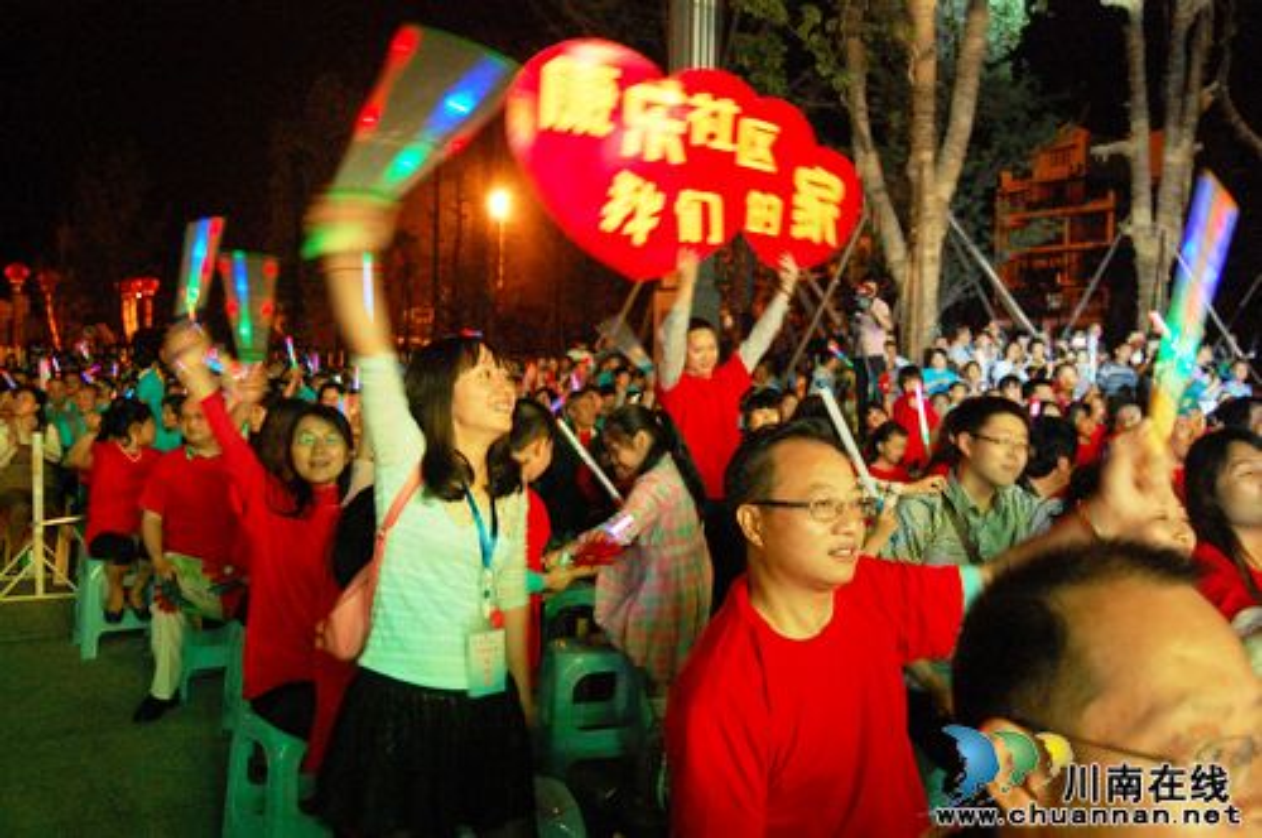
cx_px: 631
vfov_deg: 43.5
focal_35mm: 30
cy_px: 419
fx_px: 1050
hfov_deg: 62.0
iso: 1600
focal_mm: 20
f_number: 3.8
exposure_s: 1/20
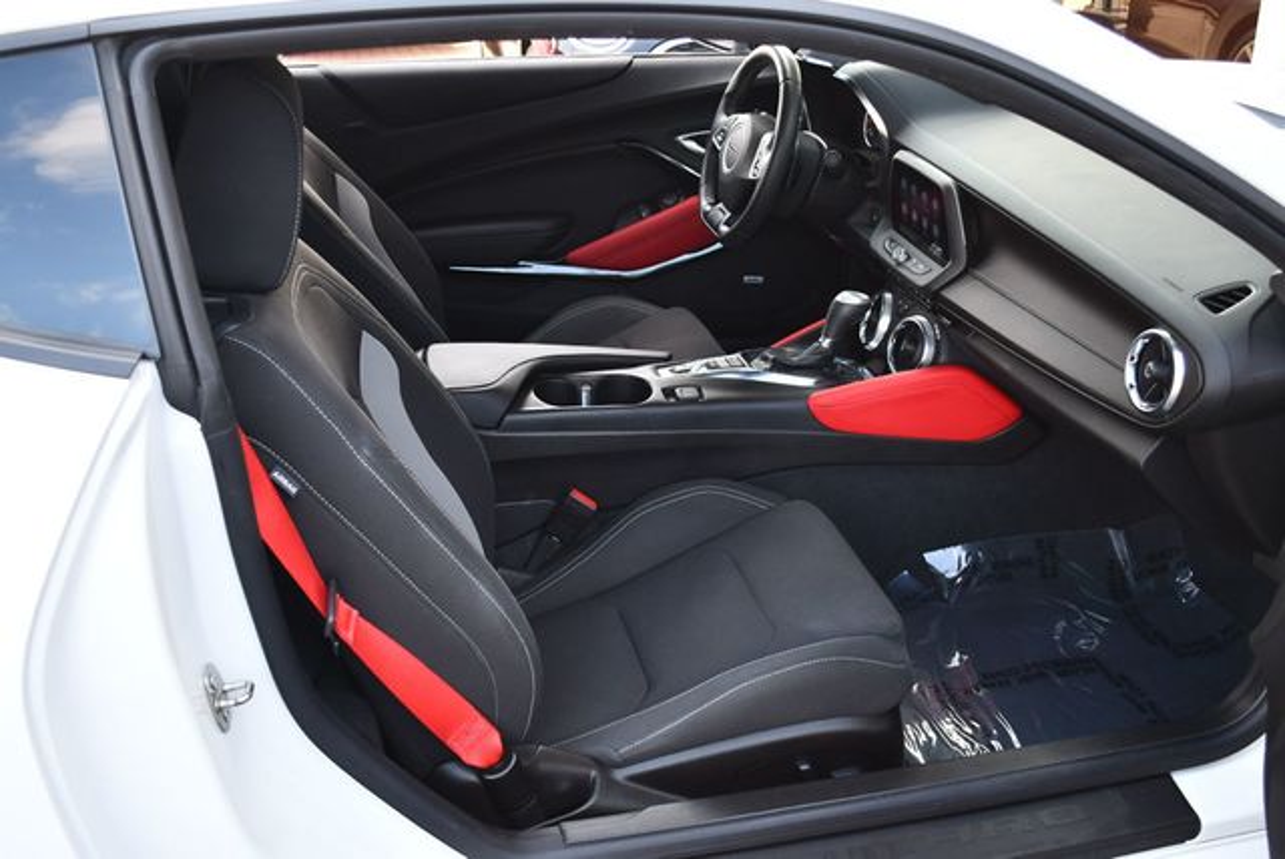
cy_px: 430
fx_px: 1286
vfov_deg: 36.9
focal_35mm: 36
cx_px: 642
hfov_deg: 53.1
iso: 500
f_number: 3.5
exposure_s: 1/250
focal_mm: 18
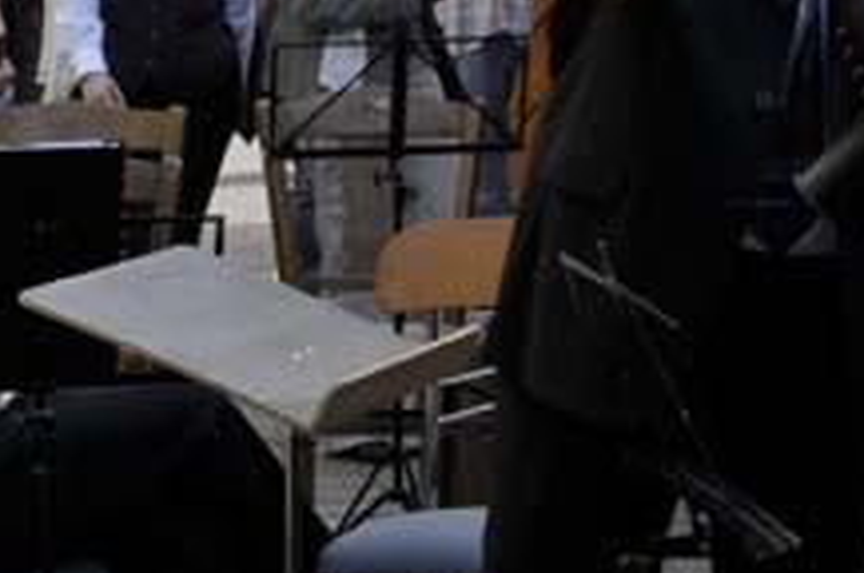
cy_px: 235
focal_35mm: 184
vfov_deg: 7.4
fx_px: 4409
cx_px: -326
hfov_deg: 10.9
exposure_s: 1/250
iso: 200
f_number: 8
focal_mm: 26
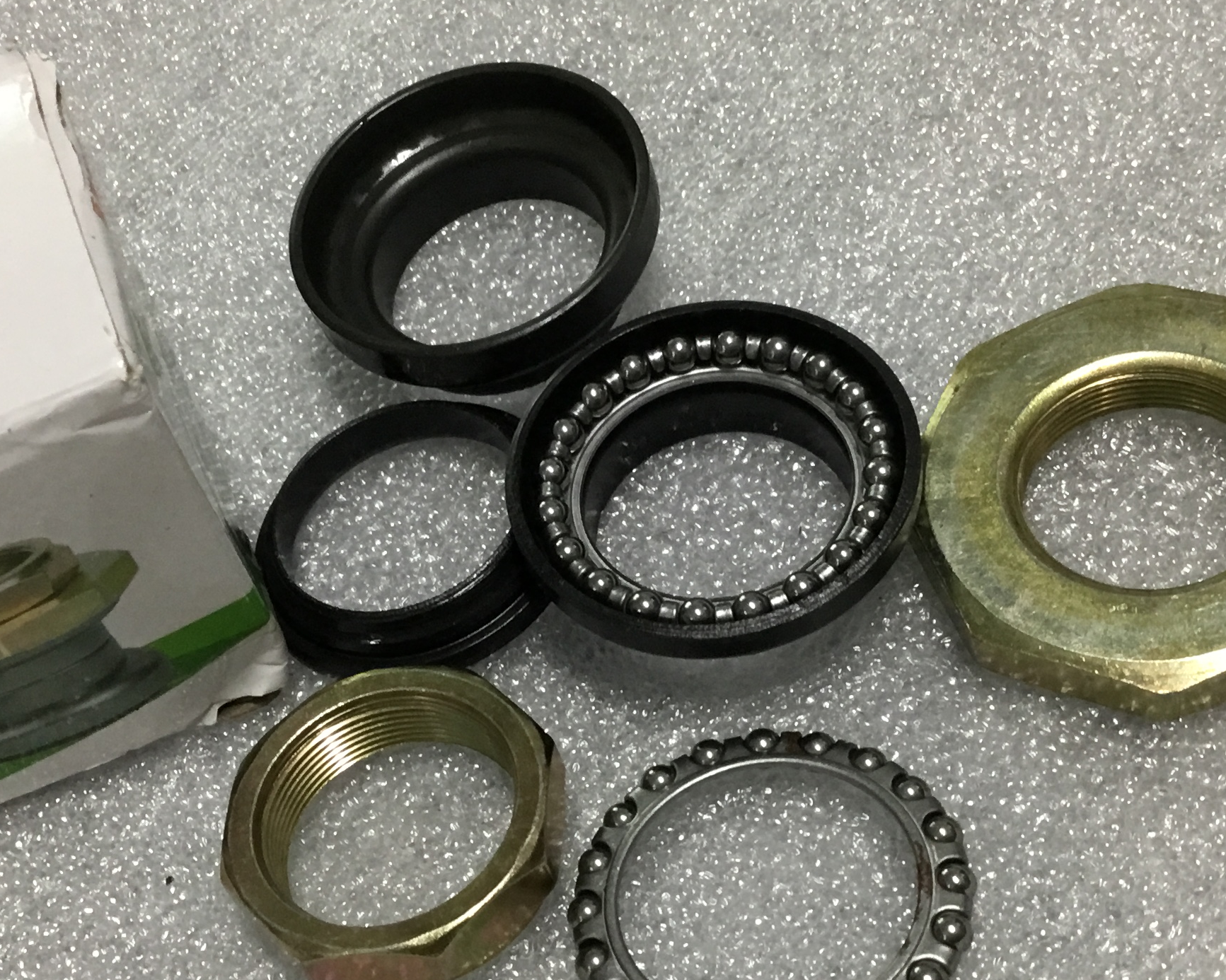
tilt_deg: -54.7
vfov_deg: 26.6
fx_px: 2068
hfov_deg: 33.0
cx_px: 569
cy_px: 629
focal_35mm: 57
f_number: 2.4
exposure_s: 1/33
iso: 125
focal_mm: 3.3
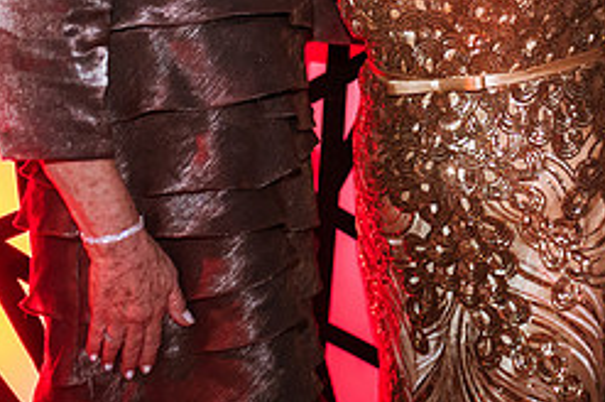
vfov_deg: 14.4
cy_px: -80
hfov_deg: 21.7
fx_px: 1544
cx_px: 529
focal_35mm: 92
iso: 2000
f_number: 2
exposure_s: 1/100
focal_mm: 35
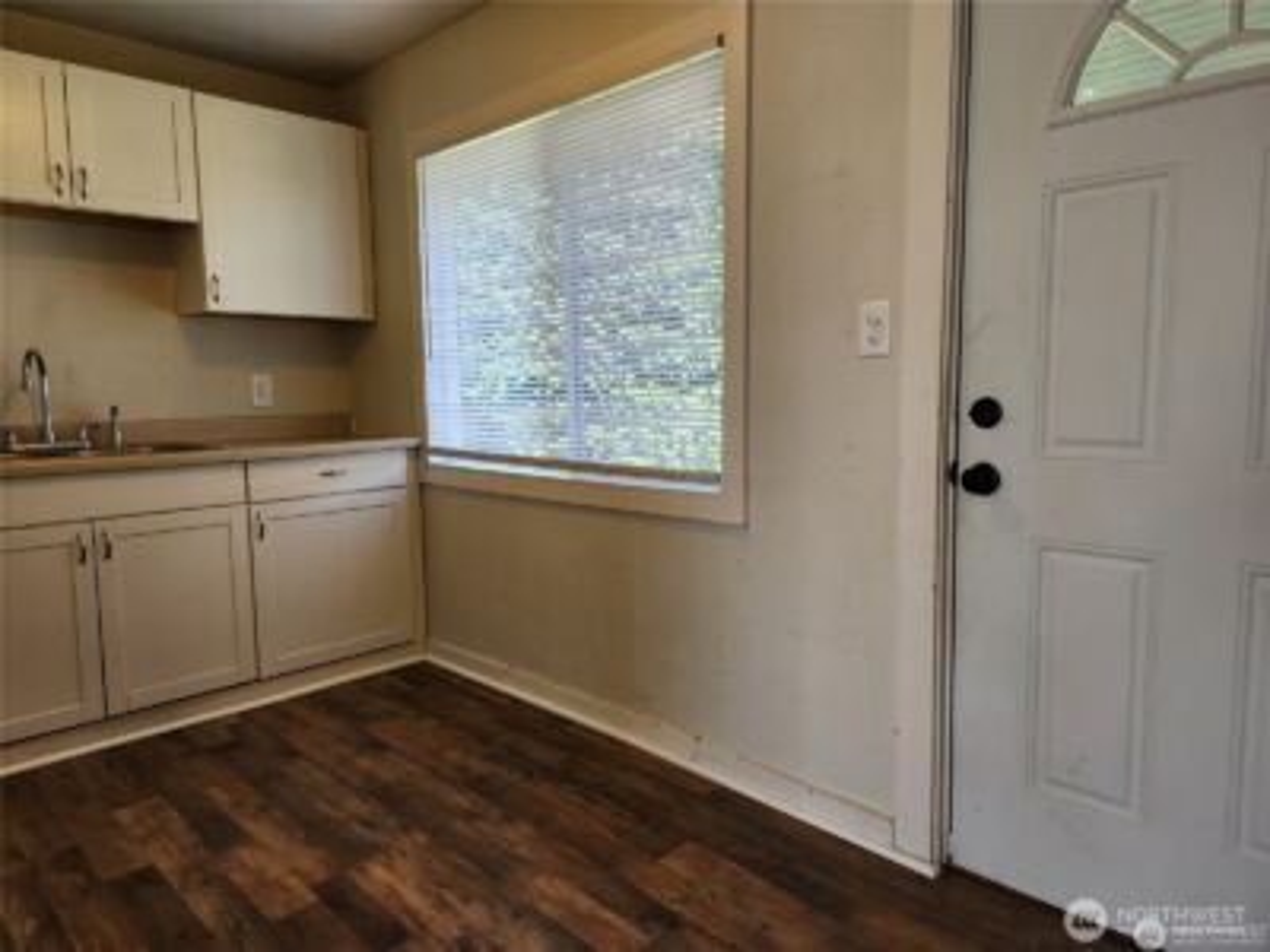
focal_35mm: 23
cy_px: 476
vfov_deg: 58.9
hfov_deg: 73.9
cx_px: 635
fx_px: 844
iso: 125
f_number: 1.8
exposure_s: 1/180
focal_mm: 5.4
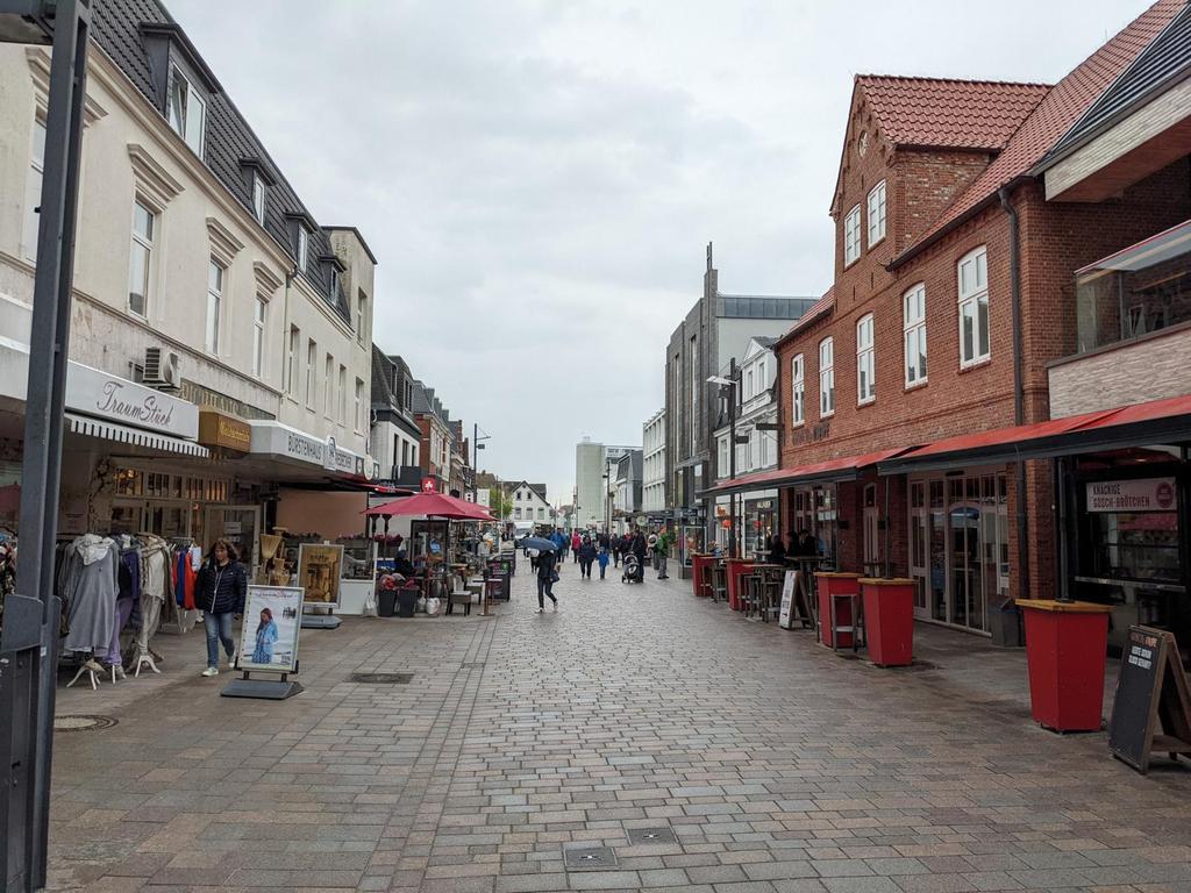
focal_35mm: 27
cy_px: 446
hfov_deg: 65.3
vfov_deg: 51.4
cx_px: 596
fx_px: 929
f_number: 1.73
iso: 87
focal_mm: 4.38
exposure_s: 1/1957
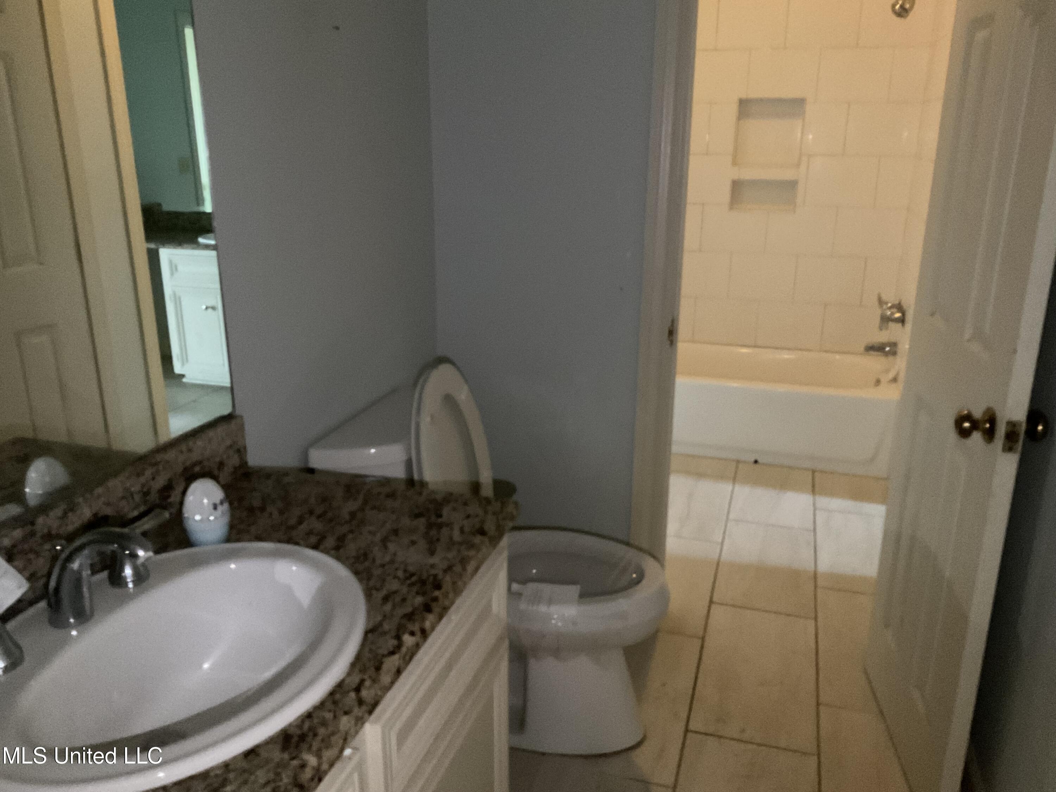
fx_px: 885
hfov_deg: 61.7
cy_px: 396
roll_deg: -0.2
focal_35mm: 29
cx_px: 528
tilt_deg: -18.9
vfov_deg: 48.2
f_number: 1.8
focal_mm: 3
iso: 500
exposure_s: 1/20
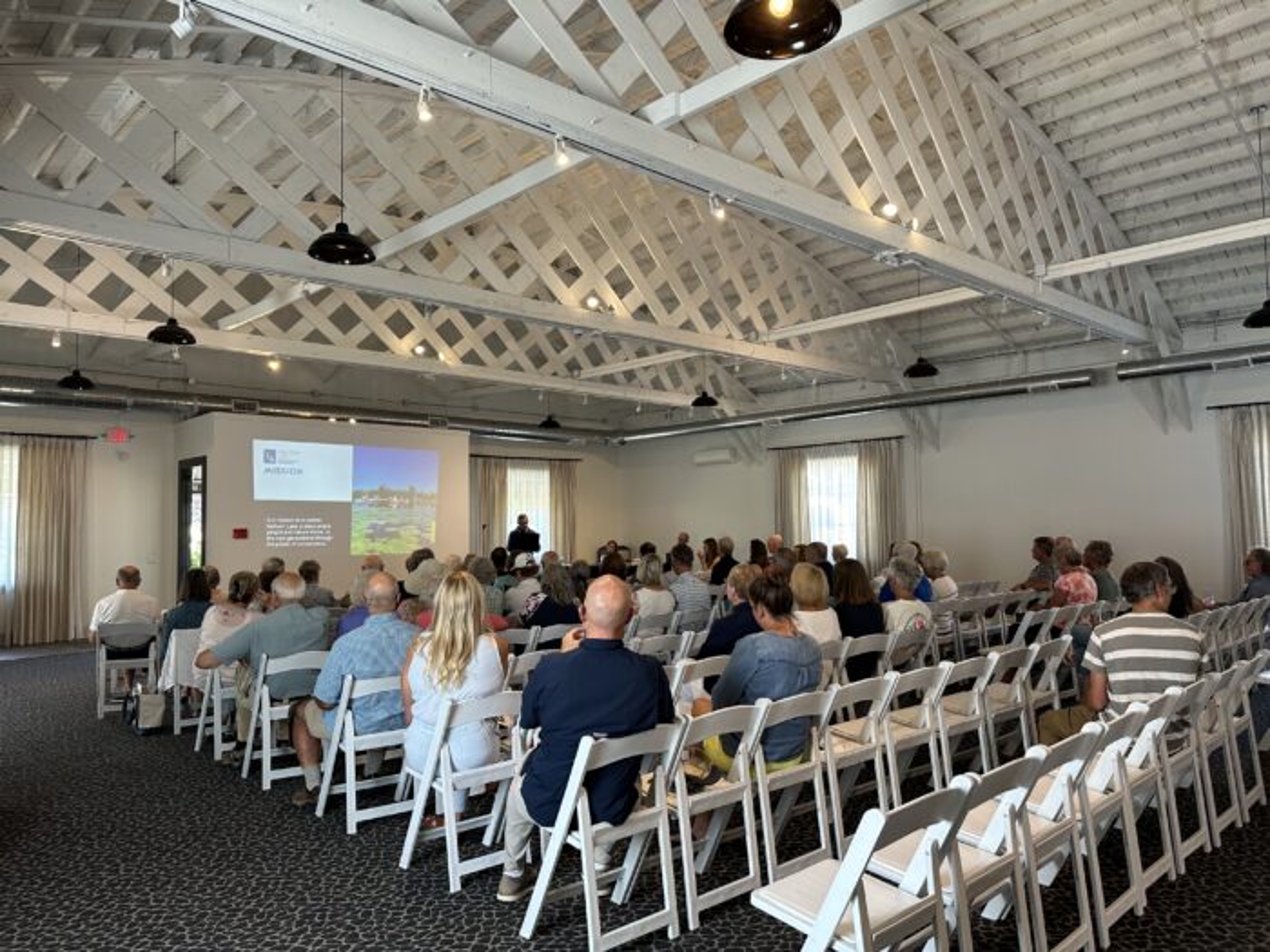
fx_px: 881
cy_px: 476
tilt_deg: +2.7
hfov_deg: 71.6
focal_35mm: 24
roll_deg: +0.9
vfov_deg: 56.8
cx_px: 635
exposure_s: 1/60
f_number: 1.78
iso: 125
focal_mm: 6.86
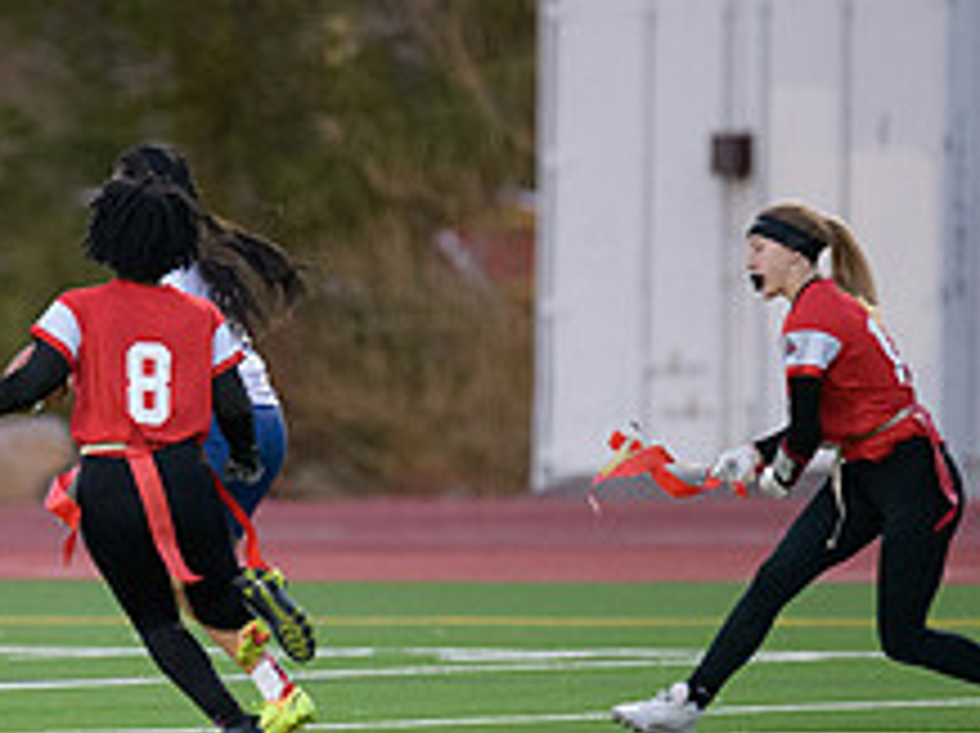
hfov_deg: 2.6
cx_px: 54
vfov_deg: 1.9
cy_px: 510
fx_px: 21719
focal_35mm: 768
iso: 5600
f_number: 2.8
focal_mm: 300
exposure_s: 1/3200
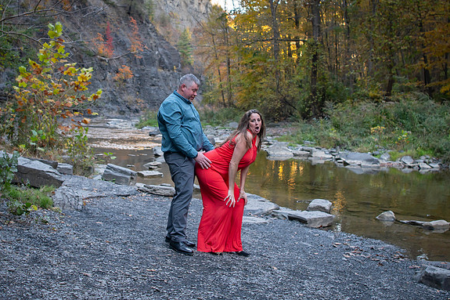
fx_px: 625
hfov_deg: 39.6
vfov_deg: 26.8
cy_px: 94
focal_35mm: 50
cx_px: 203
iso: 640
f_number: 2.8
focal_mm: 24
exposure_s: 1/320
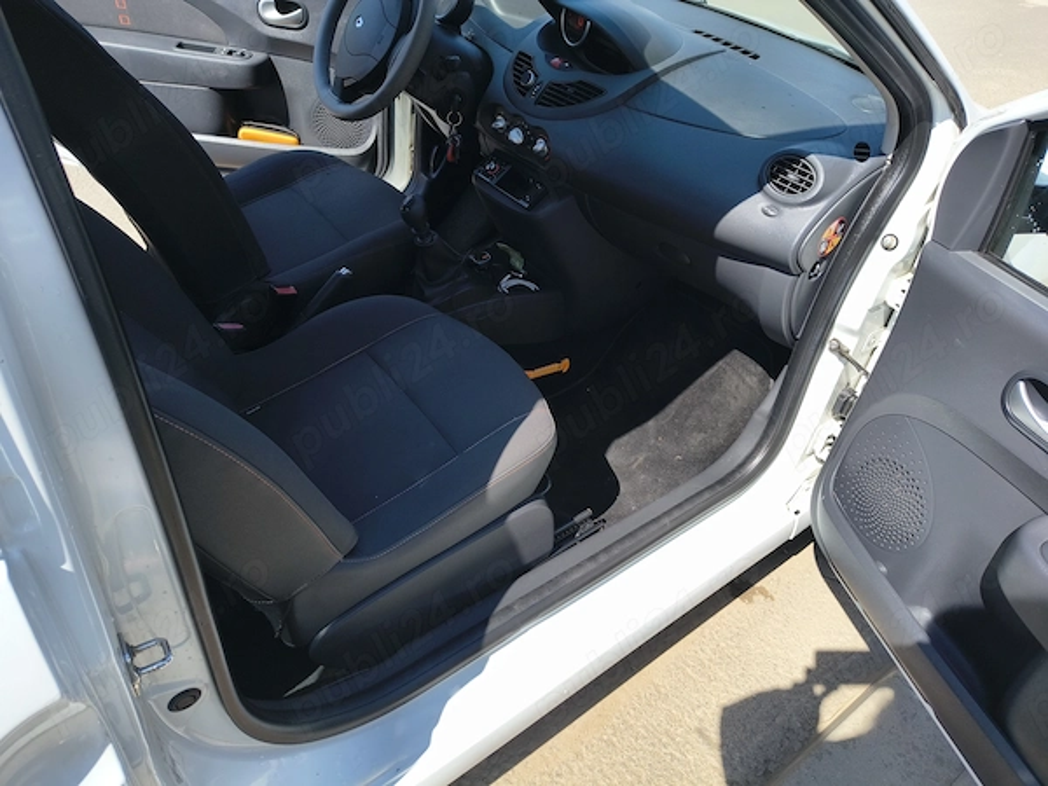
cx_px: 524
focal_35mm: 24
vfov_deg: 56.8
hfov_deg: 71.6
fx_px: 727
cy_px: 393
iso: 100
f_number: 1.8
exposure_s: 1/961
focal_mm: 5.56
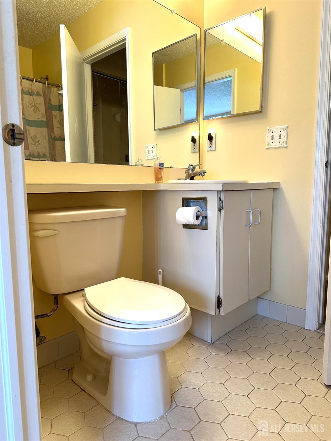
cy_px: 220
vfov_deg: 71.6
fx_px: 306
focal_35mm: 24
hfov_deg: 56.8
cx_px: 166
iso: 200
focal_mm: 6.86
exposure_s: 1/120
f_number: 1.78
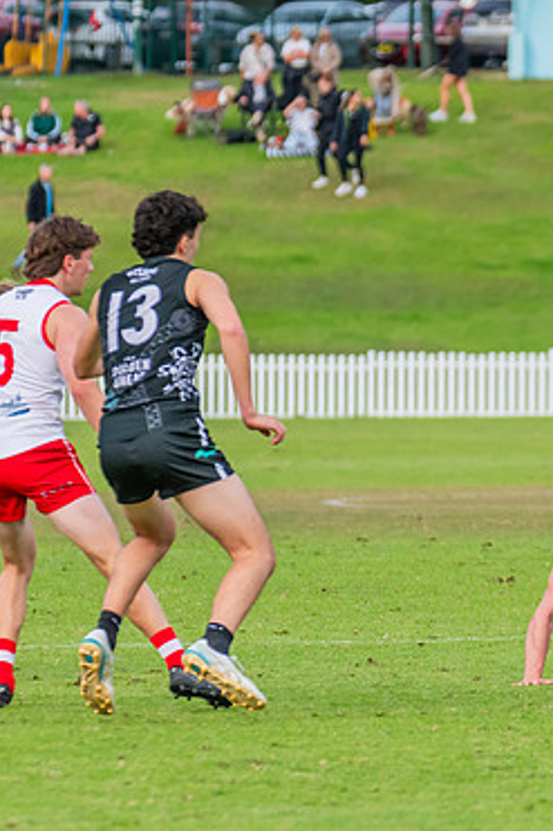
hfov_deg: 2.9
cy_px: 483
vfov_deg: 4.4
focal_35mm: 466
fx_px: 10747
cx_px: 672
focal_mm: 240
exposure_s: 1/1600
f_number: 5.6
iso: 800
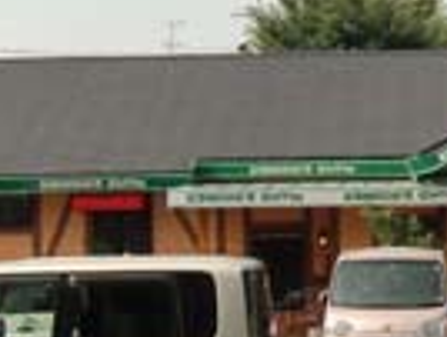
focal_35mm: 138
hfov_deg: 14.2
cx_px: 390
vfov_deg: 10.8
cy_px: 207
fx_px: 1785
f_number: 3.5
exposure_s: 1/800
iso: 64
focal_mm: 5.2
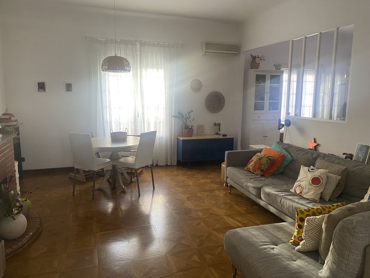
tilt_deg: -8.7
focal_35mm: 26
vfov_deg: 53.1
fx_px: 278
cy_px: 139
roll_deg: -0.3
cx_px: 185
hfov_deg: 67.3
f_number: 1.8
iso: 200
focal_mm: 4.25
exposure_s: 1/60
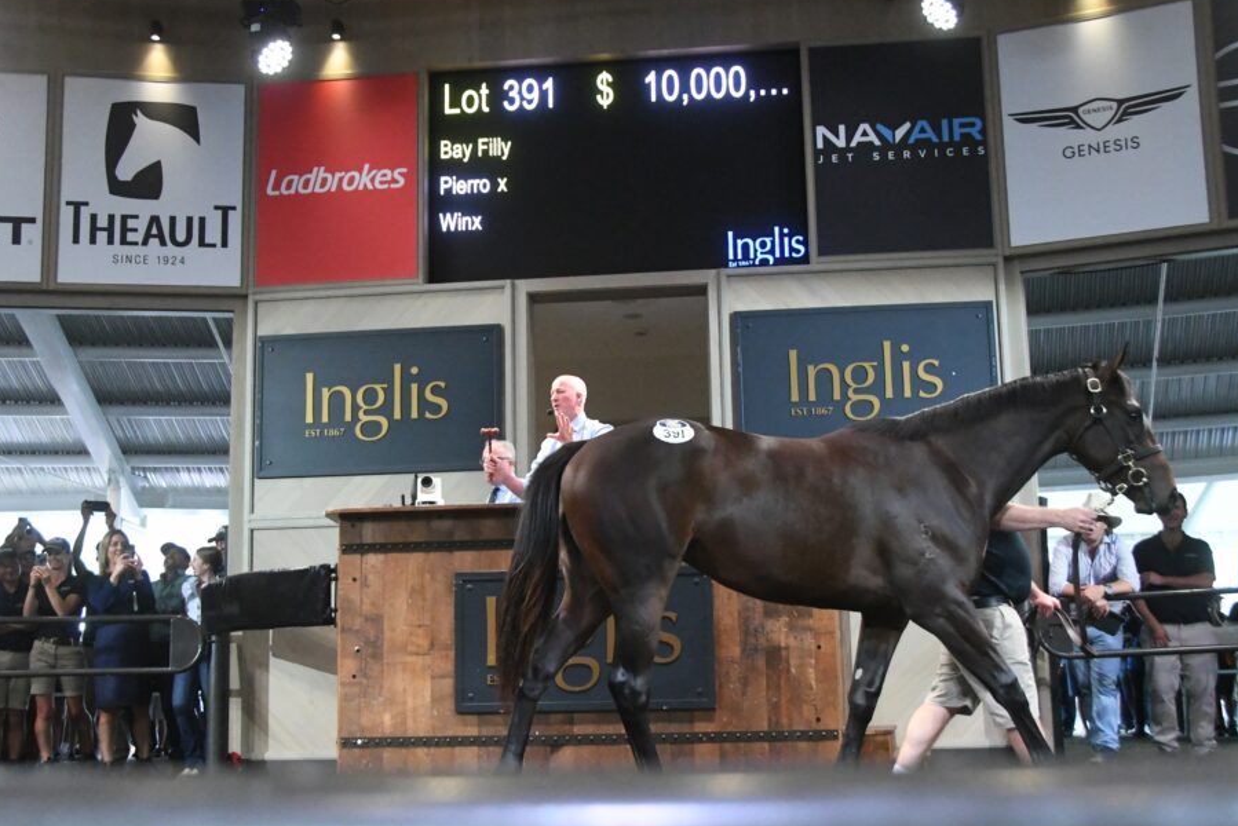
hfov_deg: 47.4
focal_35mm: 41
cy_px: 451
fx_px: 1410
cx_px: 633
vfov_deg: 32.6
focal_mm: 24
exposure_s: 1/800
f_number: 3.8
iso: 10000
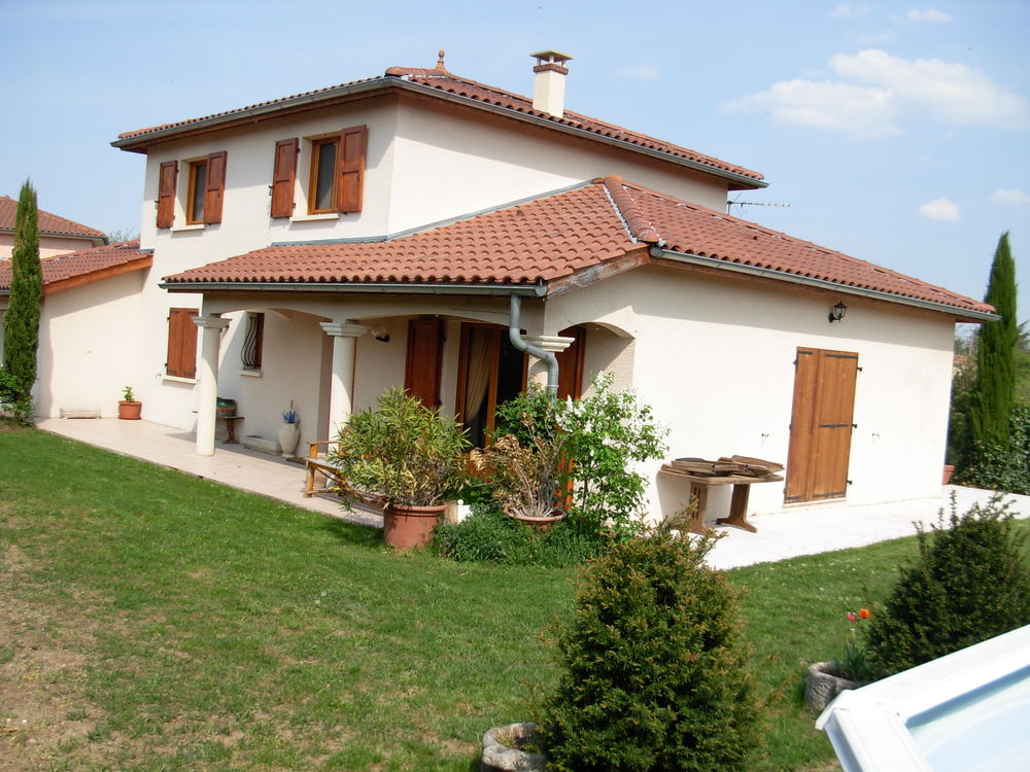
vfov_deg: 37.7
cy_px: 386
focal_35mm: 38
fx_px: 1131
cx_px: 515
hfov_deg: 49.0
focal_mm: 6.3
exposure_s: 1/939
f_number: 2.9
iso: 79
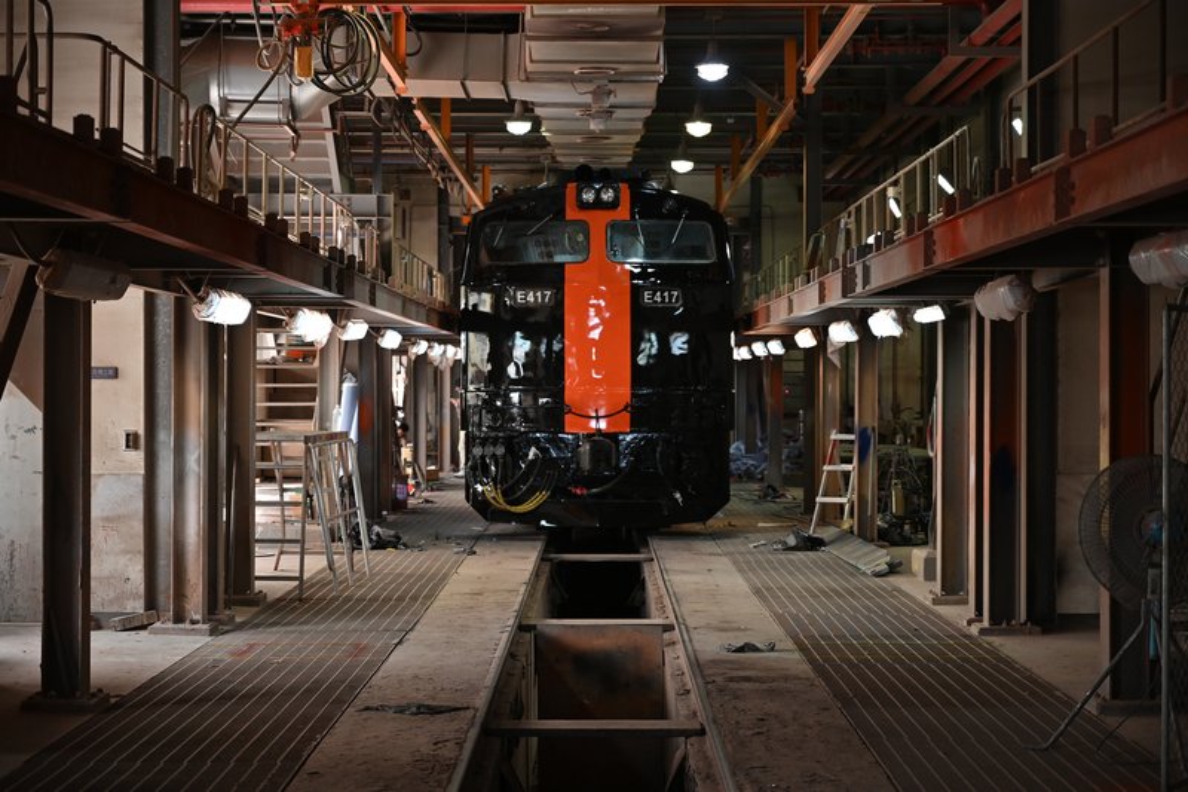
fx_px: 2078
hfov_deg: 31.9
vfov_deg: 21.6
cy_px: 396
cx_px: 594
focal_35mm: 63
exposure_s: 1/80
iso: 500
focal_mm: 63
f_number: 4
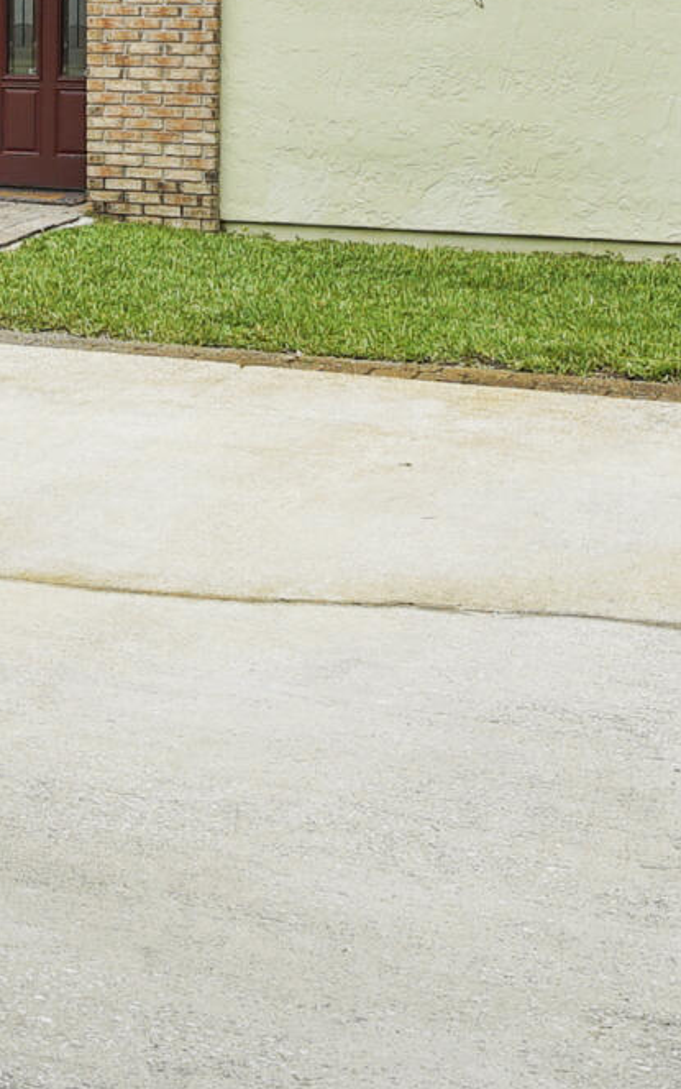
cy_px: -22
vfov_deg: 23.8
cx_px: -676
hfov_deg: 13.5
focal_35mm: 83
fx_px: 2462
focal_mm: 18
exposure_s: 1/320
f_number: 8
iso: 100
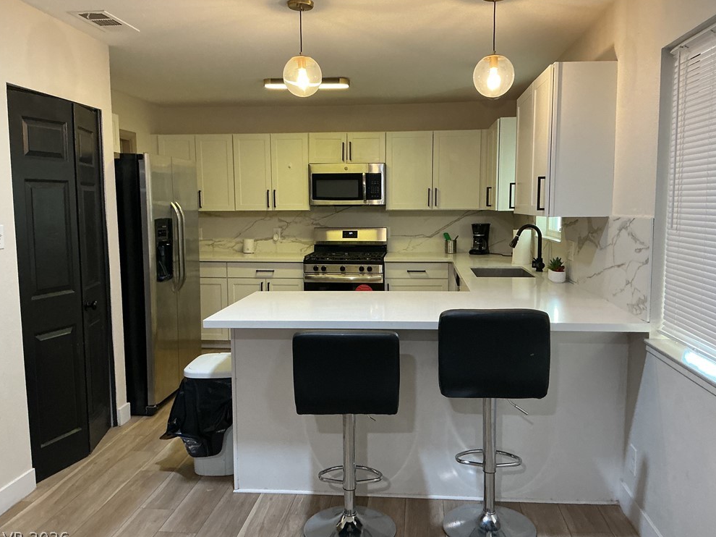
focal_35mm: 30
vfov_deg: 46.8
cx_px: 360
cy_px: 272
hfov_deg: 60.0
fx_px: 620
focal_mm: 3
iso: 200
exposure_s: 1/60
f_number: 1.8
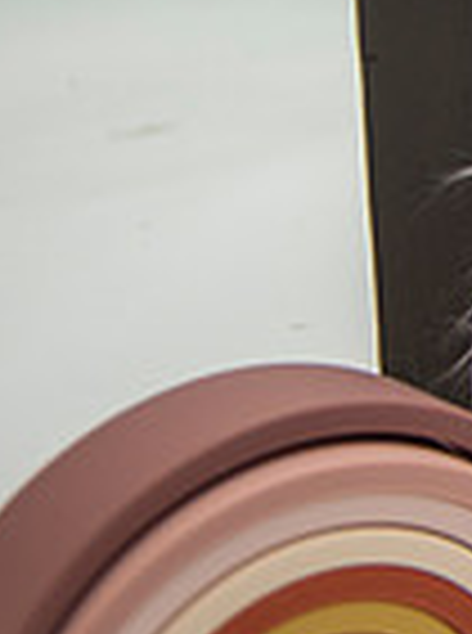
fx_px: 3689
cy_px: -209
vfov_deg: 9.6
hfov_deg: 6.8
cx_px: 1274
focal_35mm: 202
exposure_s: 1/400
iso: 160
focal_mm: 42
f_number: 2.8
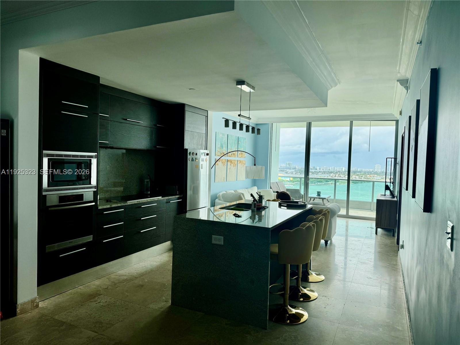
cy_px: 172
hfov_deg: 71.6
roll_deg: -1.6
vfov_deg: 56.8
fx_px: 319
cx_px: 230
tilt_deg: -2.0
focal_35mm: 24
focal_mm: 6.76
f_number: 1.78
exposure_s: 1/255
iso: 64
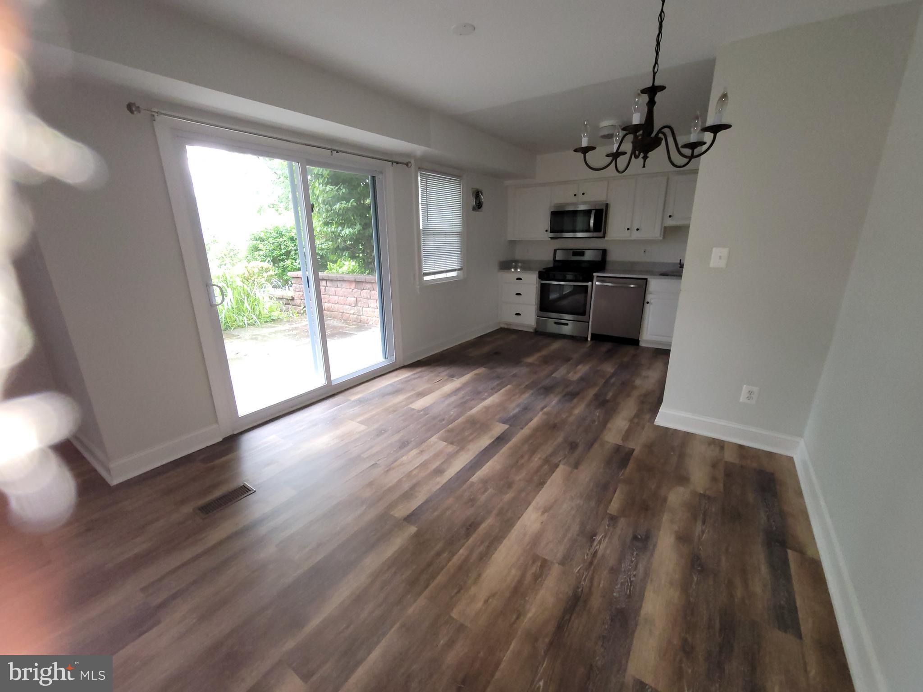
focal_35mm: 13
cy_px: 346
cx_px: 462
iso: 320
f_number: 2.2
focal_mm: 2.2
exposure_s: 1/40
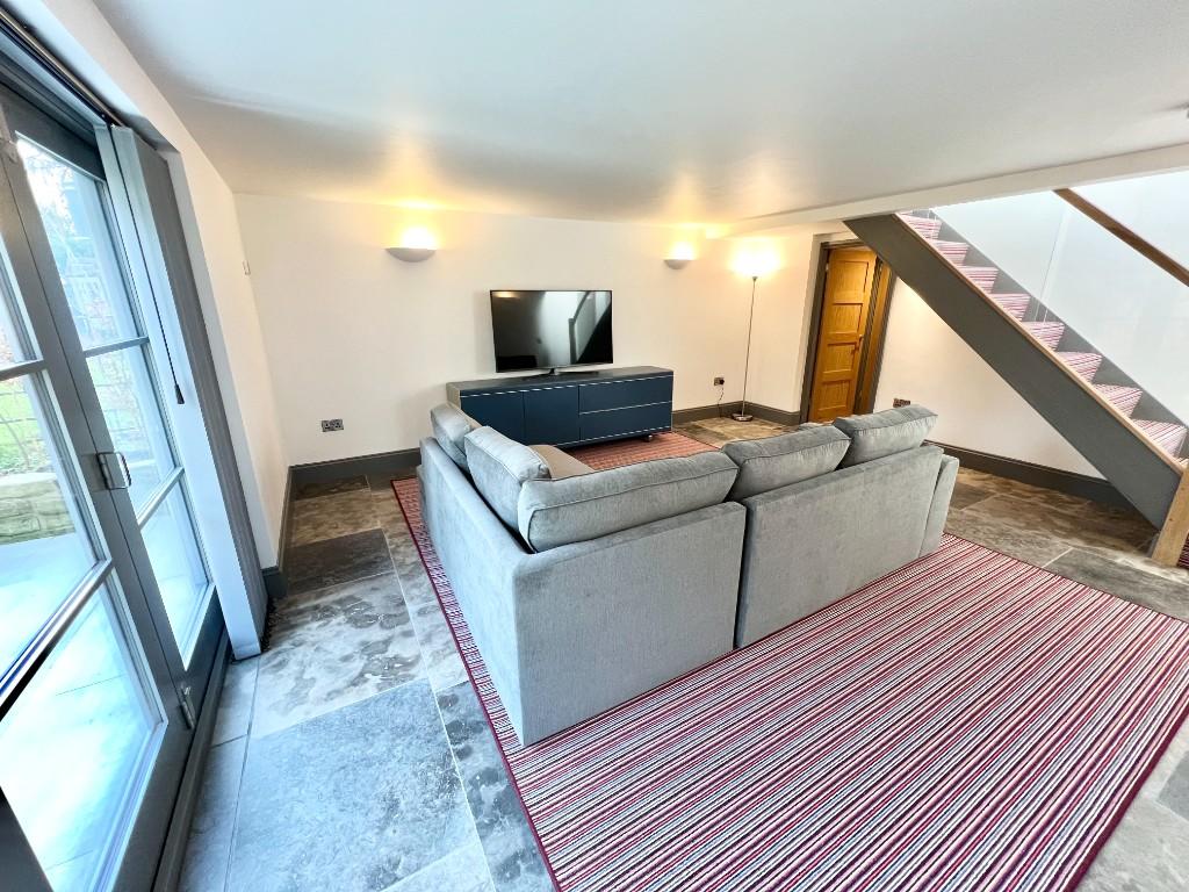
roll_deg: +0.4
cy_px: 446
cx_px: 594
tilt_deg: -17.6
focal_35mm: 13
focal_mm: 1.57
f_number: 1.8
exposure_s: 1/50
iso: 160
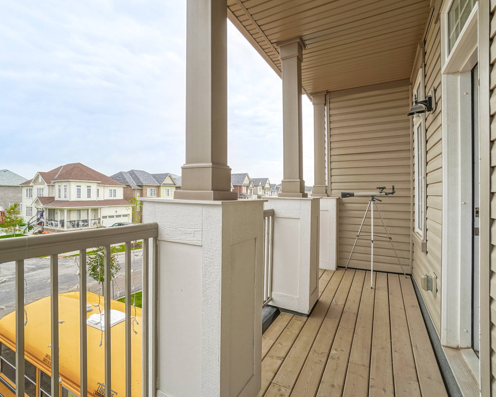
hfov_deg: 89.3
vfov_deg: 77.0
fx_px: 250
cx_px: 219
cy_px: 199
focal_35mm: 17
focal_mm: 10
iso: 250
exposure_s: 1/80
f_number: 7.1
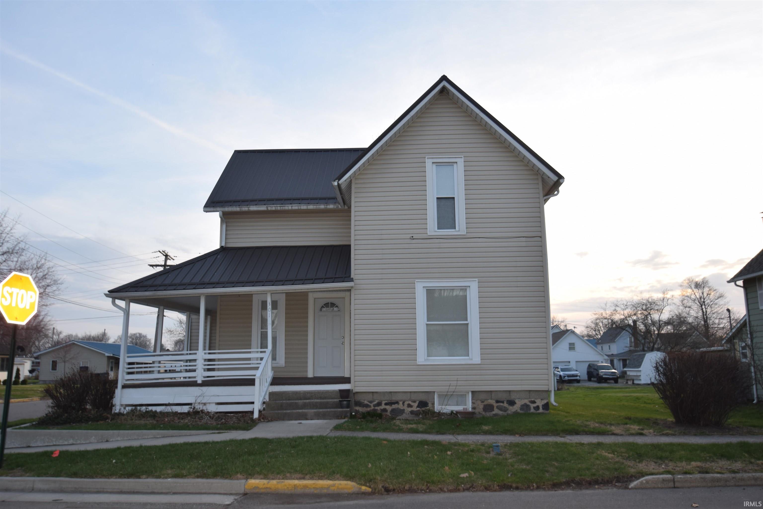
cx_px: 382
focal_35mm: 28
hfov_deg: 64.6
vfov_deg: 45.7
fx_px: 604
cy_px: 254
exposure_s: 1/125
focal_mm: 19
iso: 200
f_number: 5.6
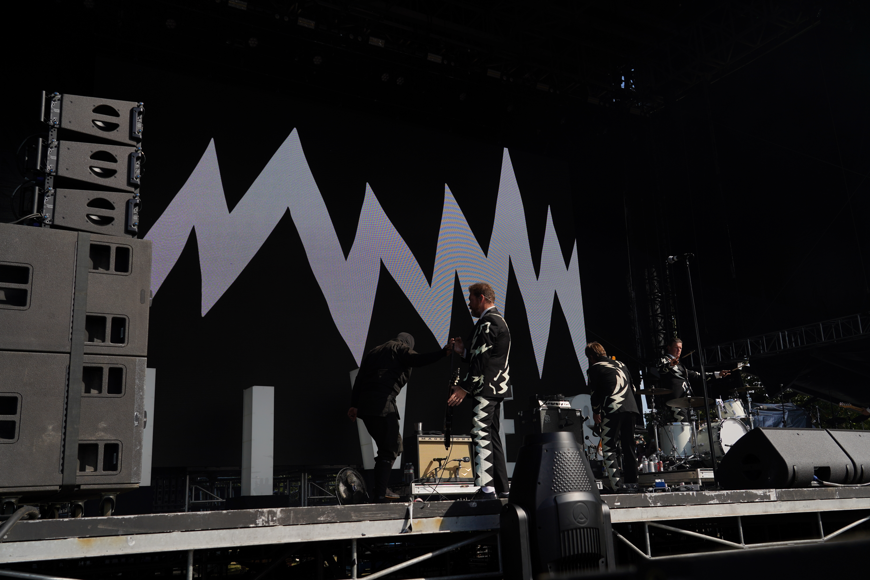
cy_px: 290
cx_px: 435
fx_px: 797
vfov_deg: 40.0
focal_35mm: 33
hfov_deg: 57.2
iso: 100
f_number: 8
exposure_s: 1/640
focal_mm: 33
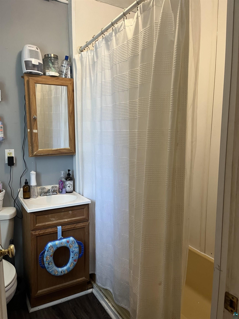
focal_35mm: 26
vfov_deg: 67.3
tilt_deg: -7.5
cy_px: 160
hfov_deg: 53.1
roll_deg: +1.0
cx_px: 120
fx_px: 239
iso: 160
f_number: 1.6
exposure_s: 1/60
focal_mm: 5.1
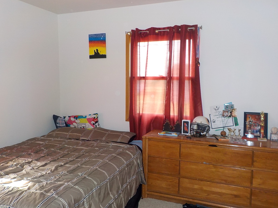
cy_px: 104
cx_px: 139
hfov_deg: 60.0
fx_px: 241
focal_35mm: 30
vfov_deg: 46.8
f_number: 3.3
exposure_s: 1/30
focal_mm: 4.1
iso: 200
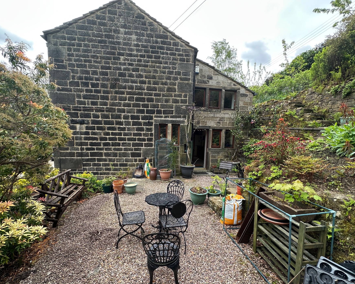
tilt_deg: -5.5
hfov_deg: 93.1
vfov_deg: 80.2
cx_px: 173
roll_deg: -1.5
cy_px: 155
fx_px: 168
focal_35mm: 16
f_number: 2.2
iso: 40
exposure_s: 1/227
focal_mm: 2.22
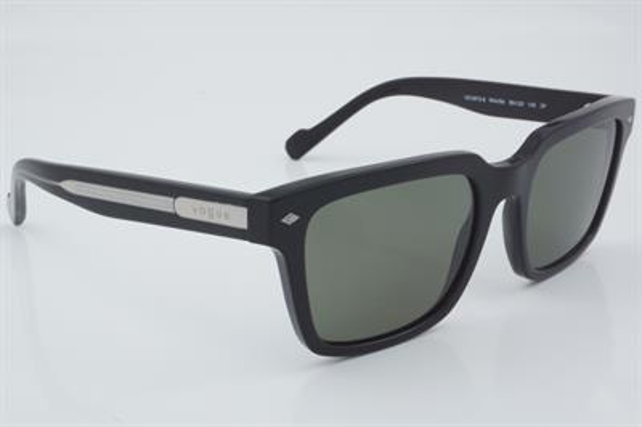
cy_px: 214
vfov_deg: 20.1
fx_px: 1203
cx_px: 321
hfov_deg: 29.9
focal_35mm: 68
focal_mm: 45
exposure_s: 1/3
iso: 100
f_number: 32
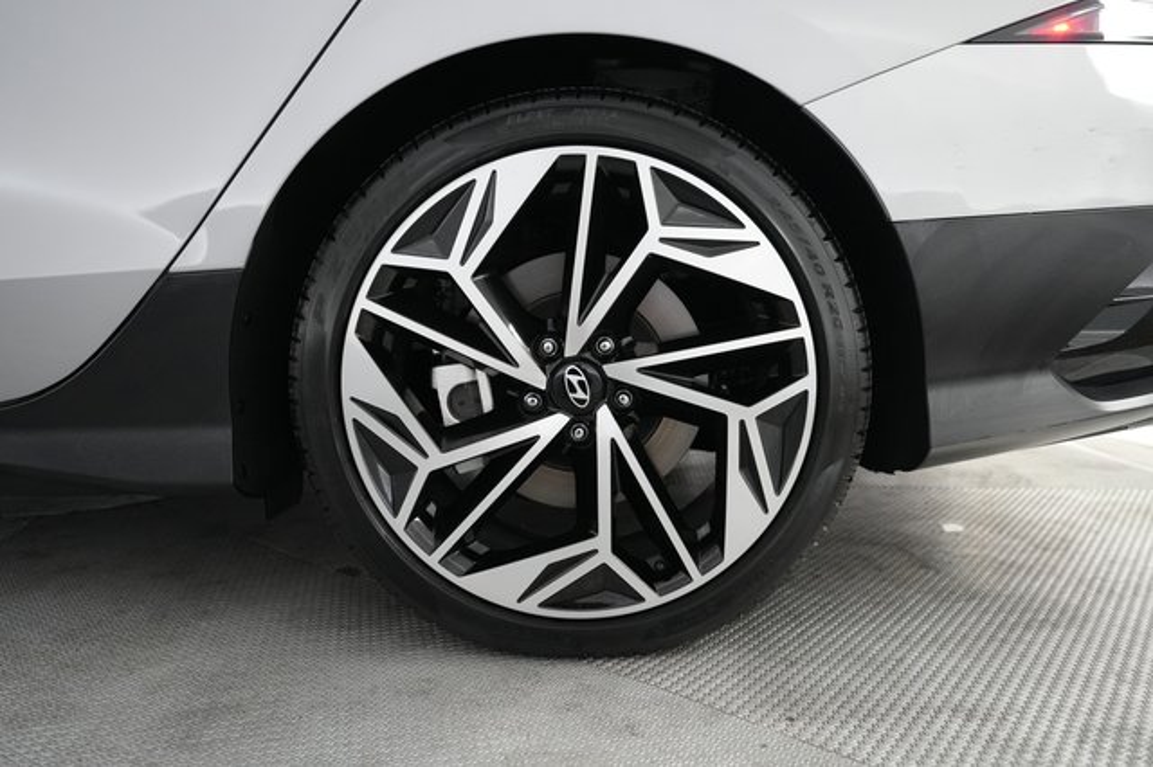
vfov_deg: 51.2
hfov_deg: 71.5
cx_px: 576
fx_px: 800
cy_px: 384
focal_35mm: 25
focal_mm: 25
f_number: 2.8
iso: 3200
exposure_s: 1/160
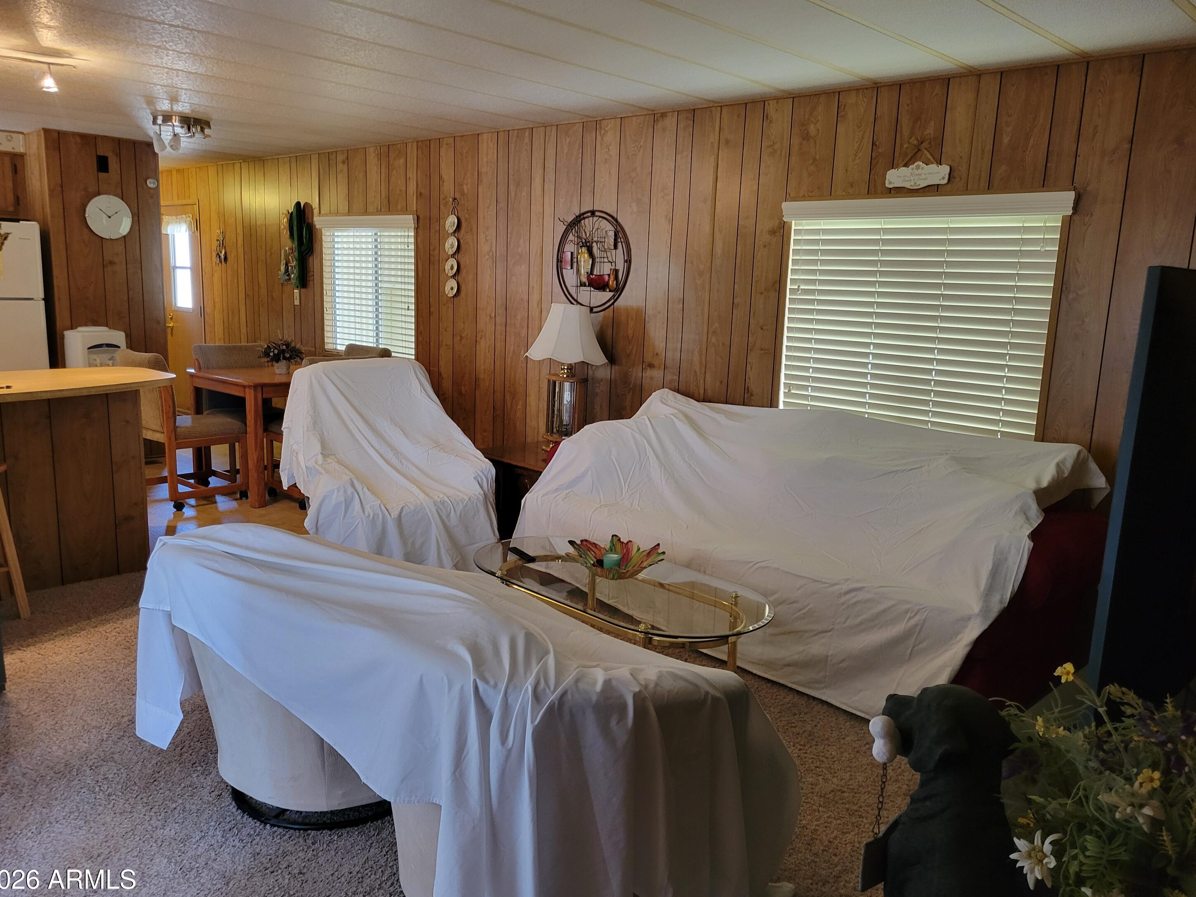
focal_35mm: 27
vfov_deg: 51.4
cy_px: 457
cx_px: 601
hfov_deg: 65.3
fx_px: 933
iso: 320
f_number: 1.8
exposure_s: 1/40
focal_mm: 5.4
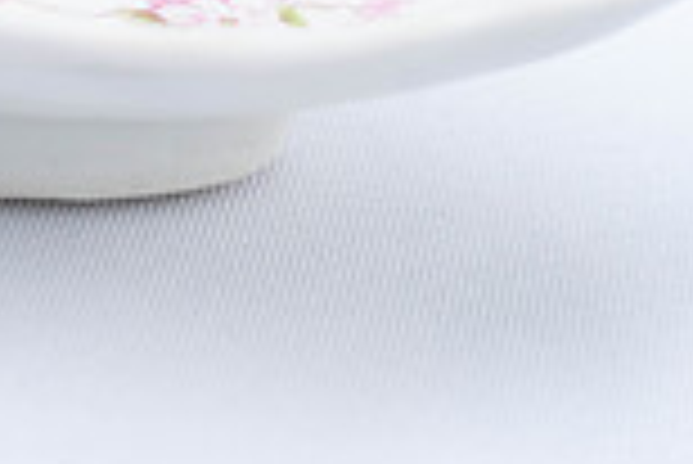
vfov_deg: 7.0
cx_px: -256
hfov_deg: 10.3
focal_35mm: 194
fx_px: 3738
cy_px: -291
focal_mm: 51.5
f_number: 6.3
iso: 200
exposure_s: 1/200
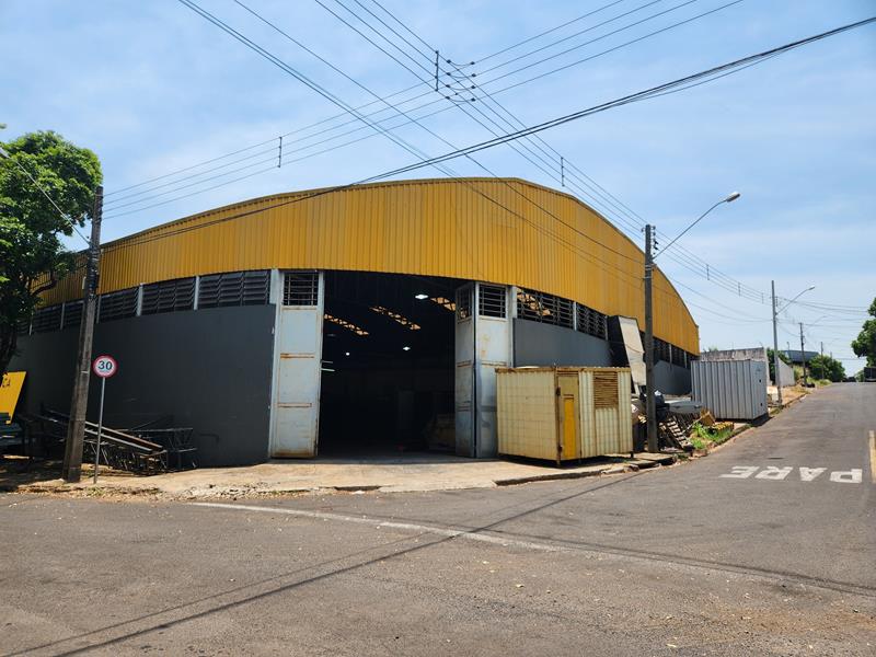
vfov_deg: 58.9
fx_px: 582
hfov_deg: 73.9
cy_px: 328
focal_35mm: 23
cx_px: 438
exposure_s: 1/1391
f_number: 1.8
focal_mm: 5.4
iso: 20
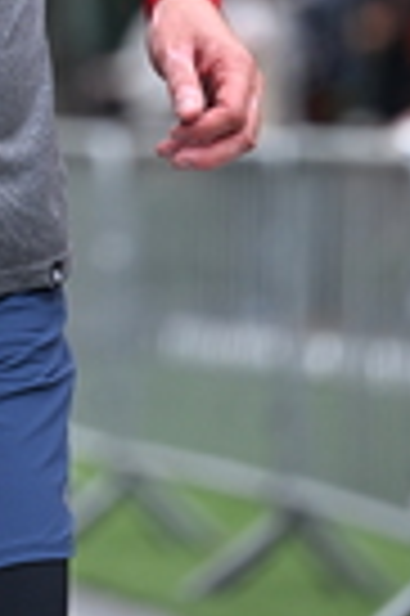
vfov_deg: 3.8
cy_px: -351
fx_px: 9299
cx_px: -223
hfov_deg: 2.5
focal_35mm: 543
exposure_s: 1/2500
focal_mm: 135
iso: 640
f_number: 2.8
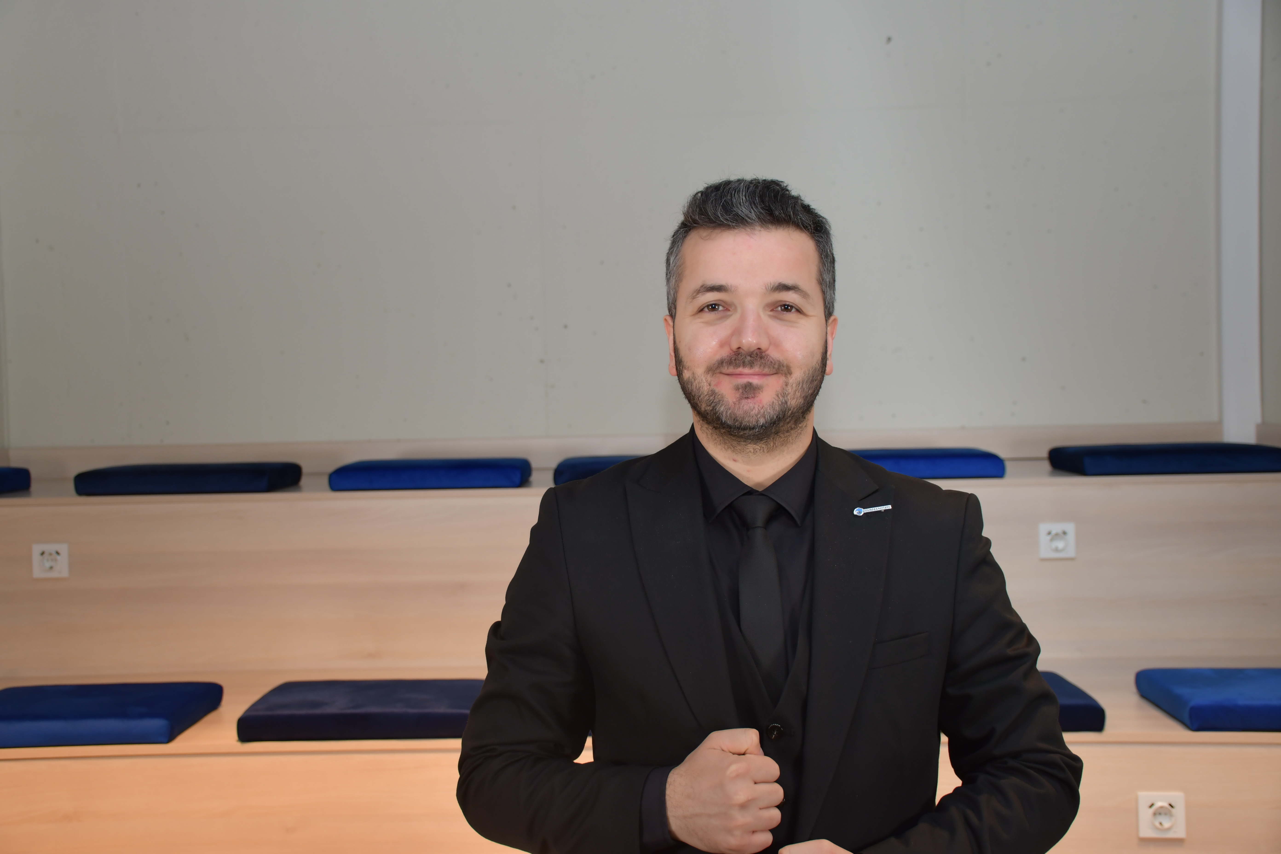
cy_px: 427
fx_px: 1601
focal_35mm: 45
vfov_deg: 29.9
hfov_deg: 43.6
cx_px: 640
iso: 400
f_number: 4
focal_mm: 30
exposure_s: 1/60
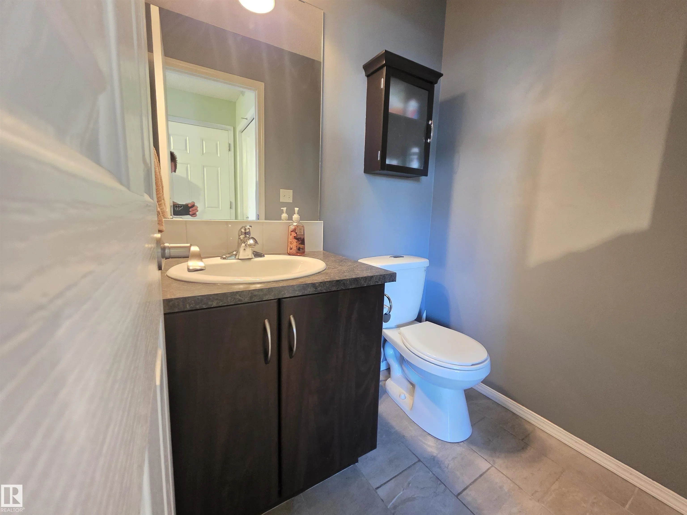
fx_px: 258
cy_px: 258
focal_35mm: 13
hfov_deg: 106.2
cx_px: 344
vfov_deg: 89.9
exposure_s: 1/40
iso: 1000
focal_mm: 2.2
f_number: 1.9
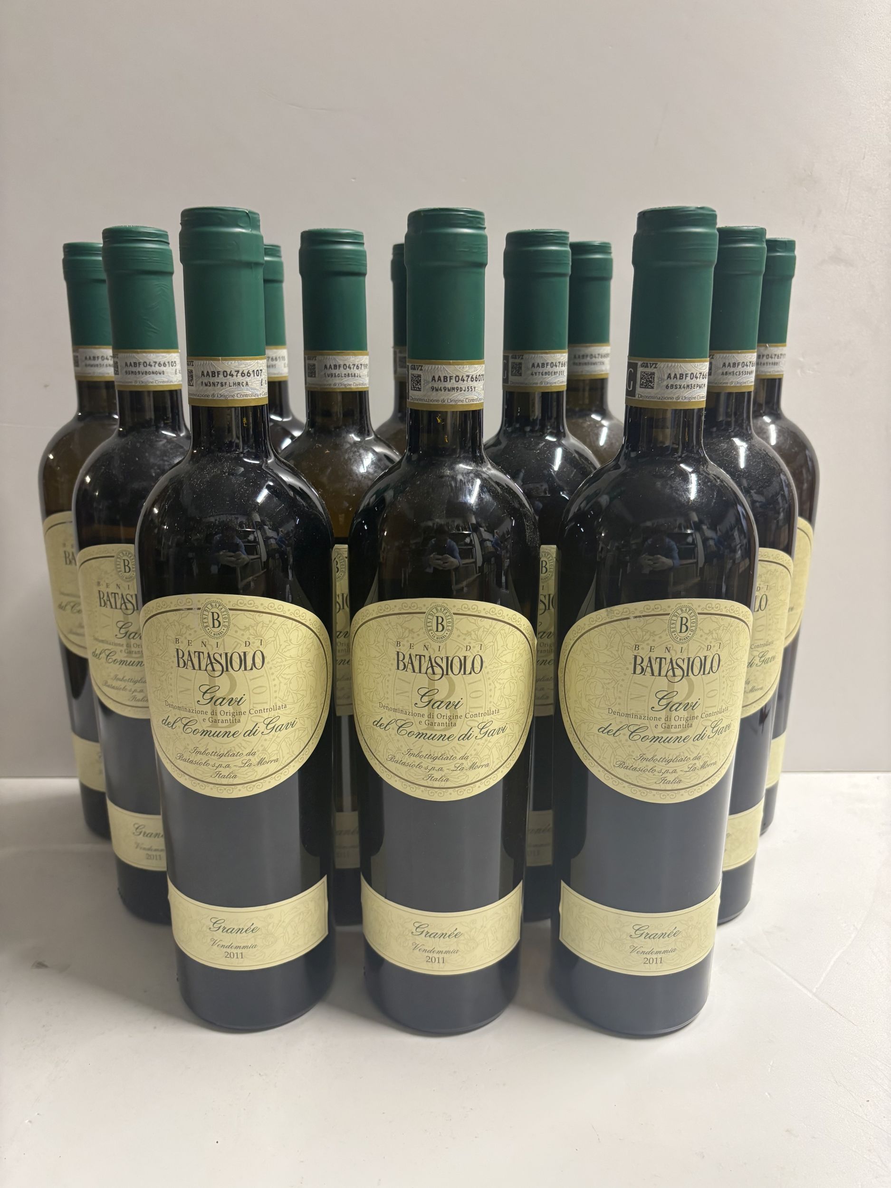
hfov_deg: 53.1
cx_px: 446
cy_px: 594
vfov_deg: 67.3
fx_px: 892
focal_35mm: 26
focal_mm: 5.96
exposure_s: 1/50
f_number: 1.6
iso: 250
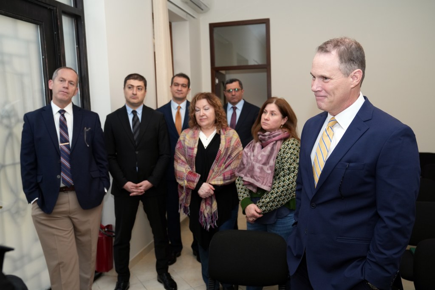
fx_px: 375
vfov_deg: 42.3
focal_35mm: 31
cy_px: 145
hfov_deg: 60.3
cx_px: 218
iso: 1000
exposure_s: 1/200
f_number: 4
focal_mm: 31
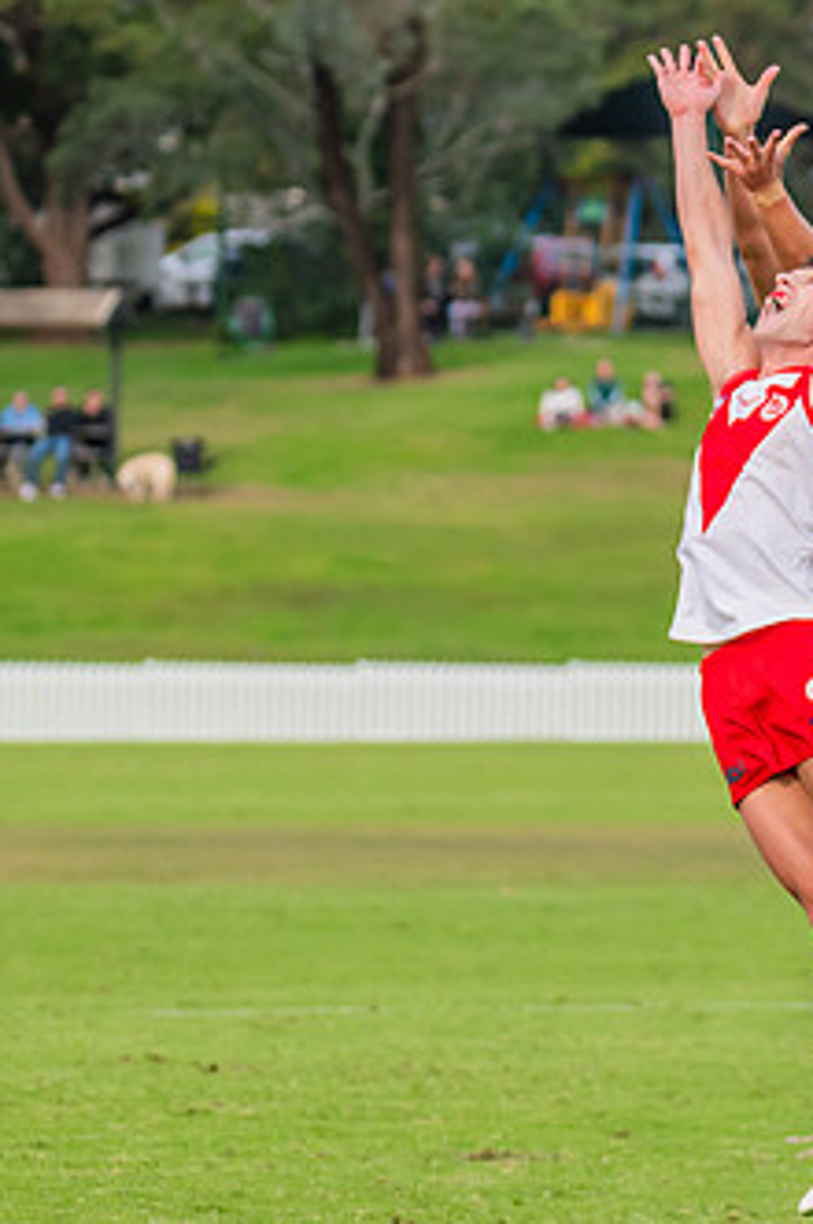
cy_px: 524
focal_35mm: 372
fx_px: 12627
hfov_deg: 3.7
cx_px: 951
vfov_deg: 5.5
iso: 800
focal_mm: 170
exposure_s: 1/1600
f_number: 5
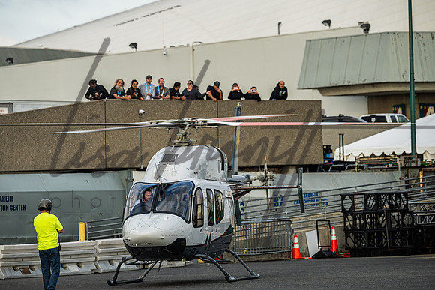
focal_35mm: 307
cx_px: 201
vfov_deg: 4.5
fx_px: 3705
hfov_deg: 6.7
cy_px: 138
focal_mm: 280
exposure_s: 1/200
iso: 125
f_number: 7.1
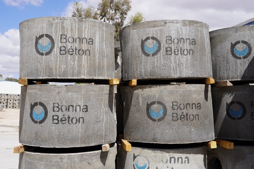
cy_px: 79
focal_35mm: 43
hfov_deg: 45.4
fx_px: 303
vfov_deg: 31.2
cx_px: 115
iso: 100
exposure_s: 1/160
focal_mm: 39
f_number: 11
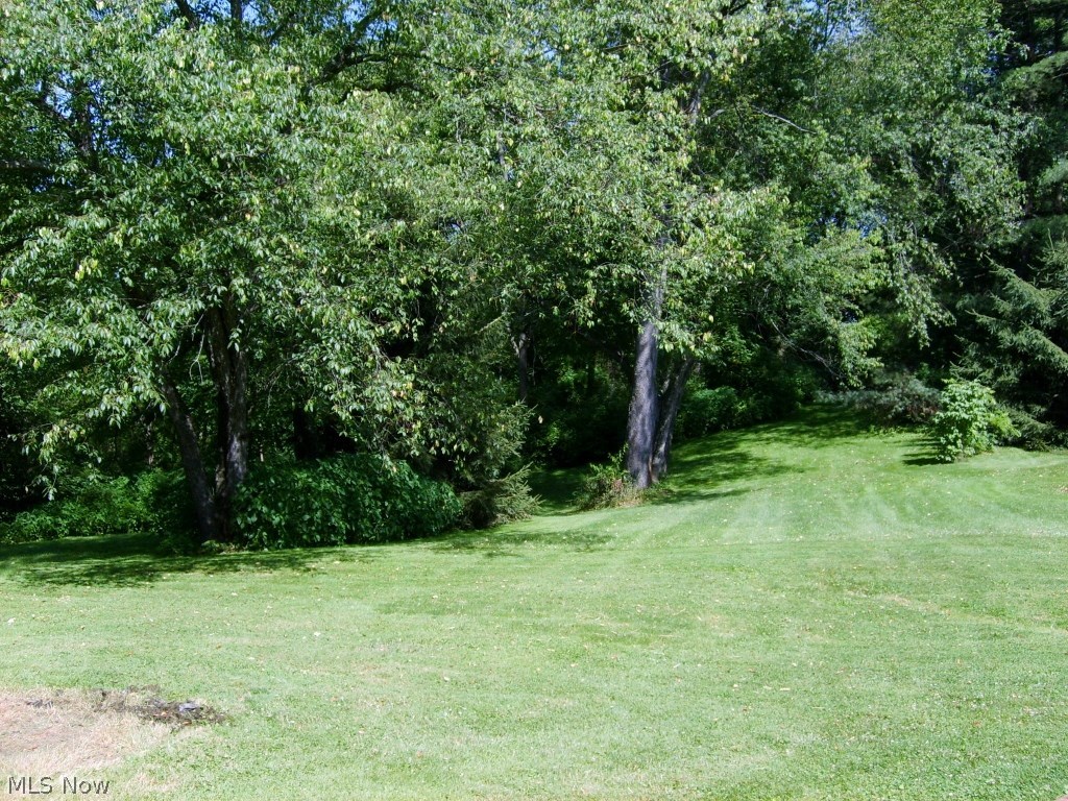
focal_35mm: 35
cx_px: 534
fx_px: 1080
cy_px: 400
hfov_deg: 52.6
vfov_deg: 40.7
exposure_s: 1/350
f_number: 2.8
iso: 50
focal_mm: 5.8
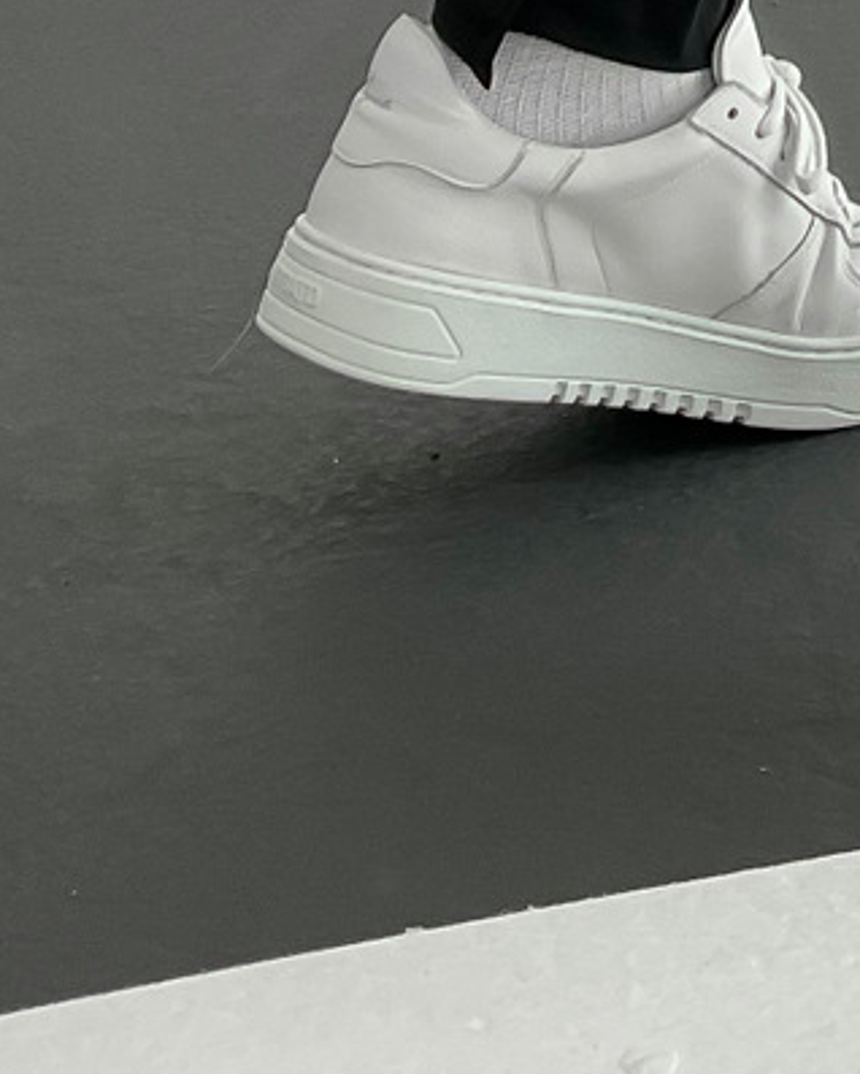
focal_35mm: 114
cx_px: 1185
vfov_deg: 15.2
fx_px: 3624
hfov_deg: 13.0
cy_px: -687
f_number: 1.8
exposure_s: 1/350
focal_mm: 3
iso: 16
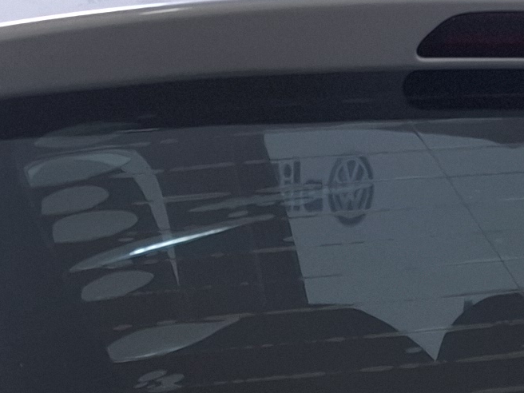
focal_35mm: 143
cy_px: 1008
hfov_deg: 13.8
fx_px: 2165
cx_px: 145
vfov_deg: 9.1
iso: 250
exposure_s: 1/40
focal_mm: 5.54
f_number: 1.8
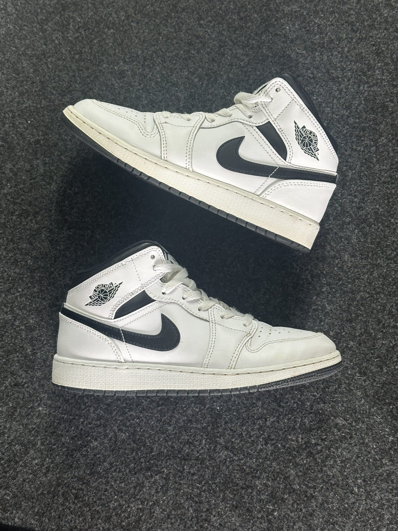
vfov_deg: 38.9
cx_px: 200
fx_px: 751
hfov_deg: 29.7
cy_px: 261
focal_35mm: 49
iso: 125
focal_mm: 6.86
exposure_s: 1/50
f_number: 1.78
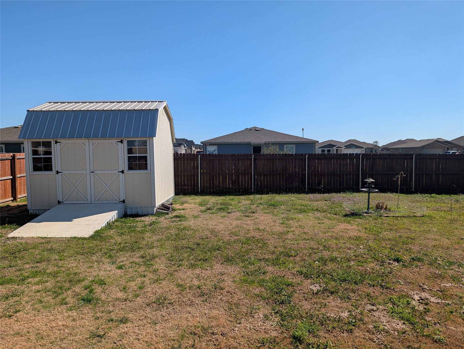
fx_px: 322
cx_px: 232
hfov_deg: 71.5
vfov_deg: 56.9
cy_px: 174
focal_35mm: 24
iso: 21
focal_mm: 6.9
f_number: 1.68
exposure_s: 1/1835
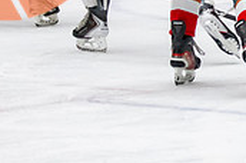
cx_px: 342
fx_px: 3533
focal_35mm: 518
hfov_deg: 4.0
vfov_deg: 2.6
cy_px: -57
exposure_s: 1/640
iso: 2000
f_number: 3.2
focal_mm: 82
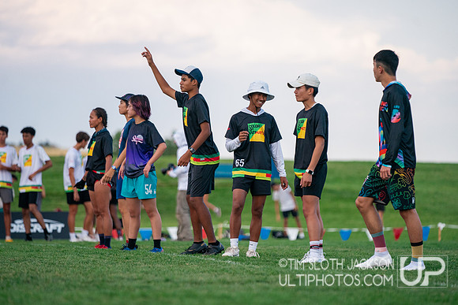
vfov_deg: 6.9
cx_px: 229
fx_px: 2545
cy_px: 152
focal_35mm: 200
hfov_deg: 10.3
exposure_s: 1/4000
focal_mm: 200
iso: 1600
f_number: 2.8
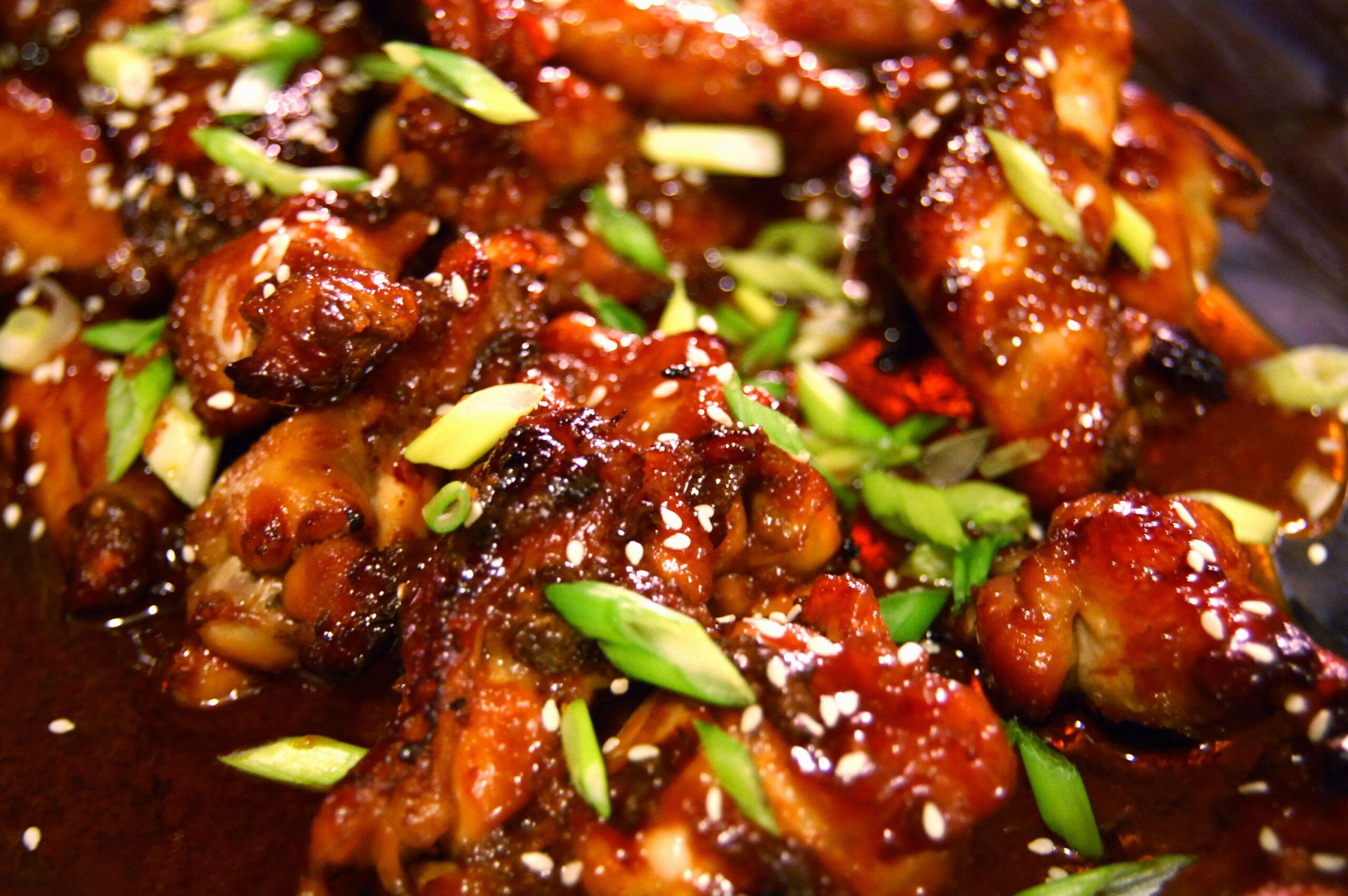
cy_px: 448
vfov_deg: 28.0
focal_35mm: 48
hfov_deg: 41.1
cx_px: 674
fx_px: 1796
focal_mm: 32
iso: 1400
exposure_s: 1/8
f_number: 4.5
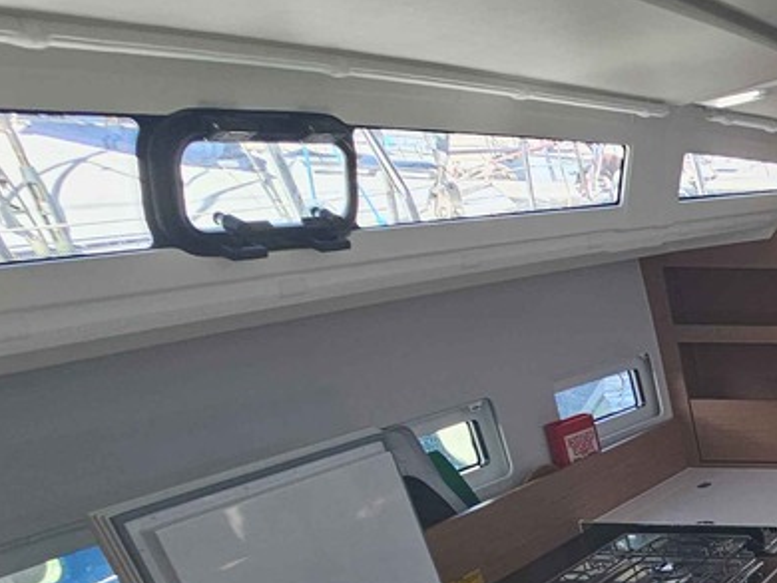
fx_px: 898
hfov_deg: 29.6
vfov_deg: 30.2
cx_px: 1144
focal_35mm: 40
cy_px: 712
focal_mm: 2.2
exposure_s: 1/132
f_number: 2.2
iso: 50
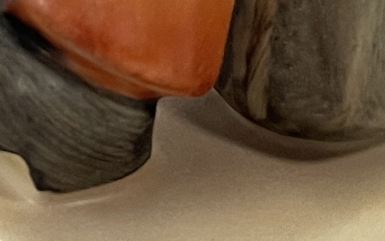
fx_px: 1795
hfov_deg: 12.2
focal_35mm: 171
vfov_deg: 7.0
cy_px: -446
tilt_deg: -14.2
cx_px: 68
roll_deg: -3.7
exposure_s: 1/50
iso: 80
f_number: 1.6
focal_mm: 5.1
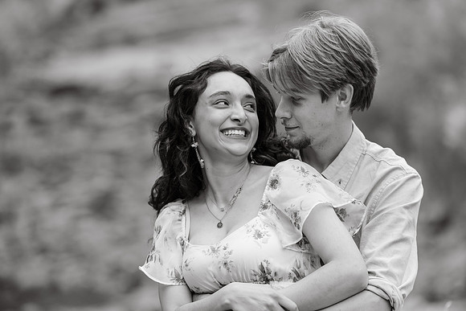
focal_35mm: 171
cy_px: 156
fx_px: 2214
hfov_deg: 12.0
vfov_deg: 8.0
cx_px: 233
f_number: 3.5
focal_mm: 171
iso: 320
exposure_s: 1/250
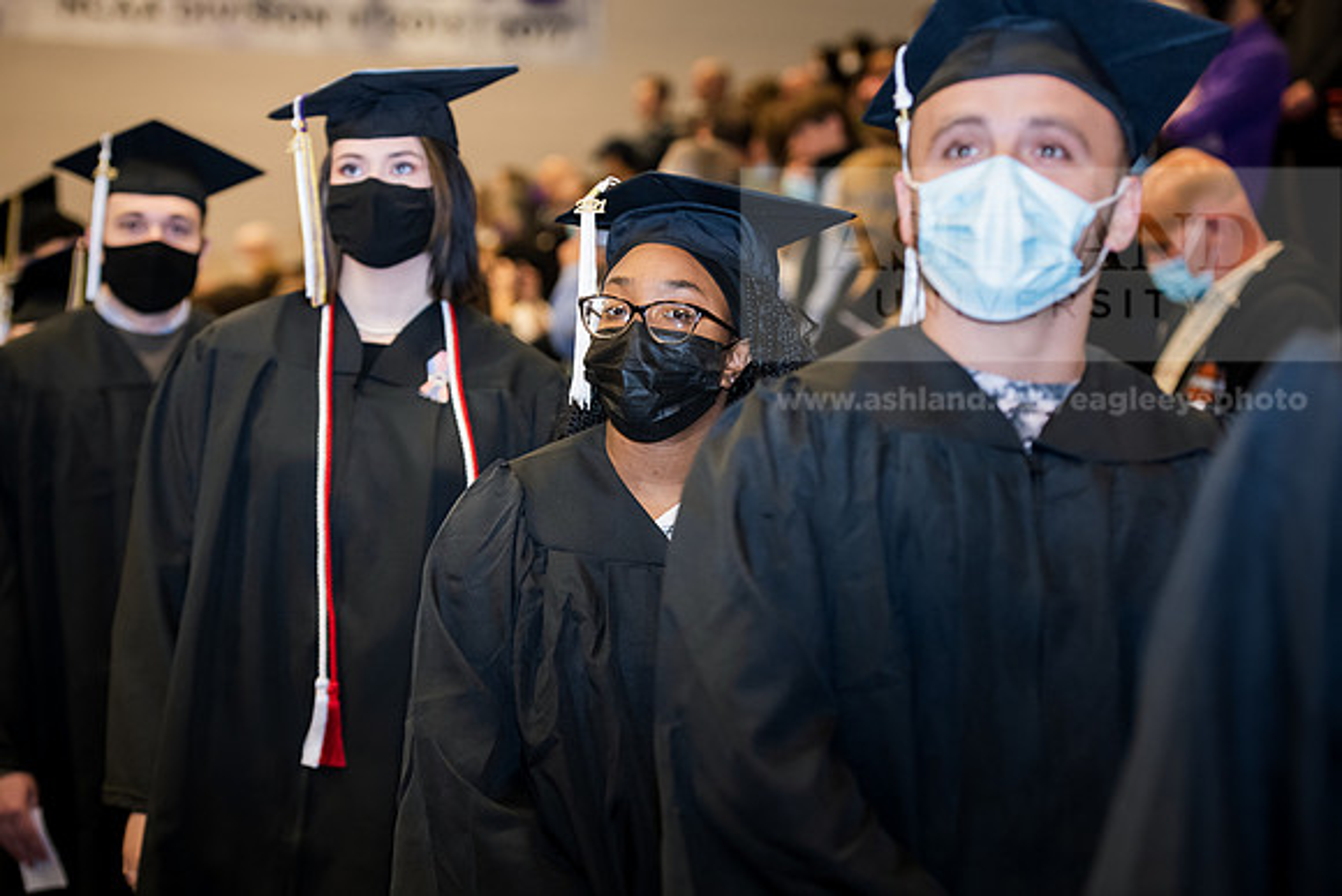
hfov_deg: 21.5
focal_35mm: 95
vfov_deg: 14.4
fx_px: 3542
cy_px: 448
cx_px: 671
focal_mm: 95
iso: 1600
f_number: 3.5
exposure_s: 1/200
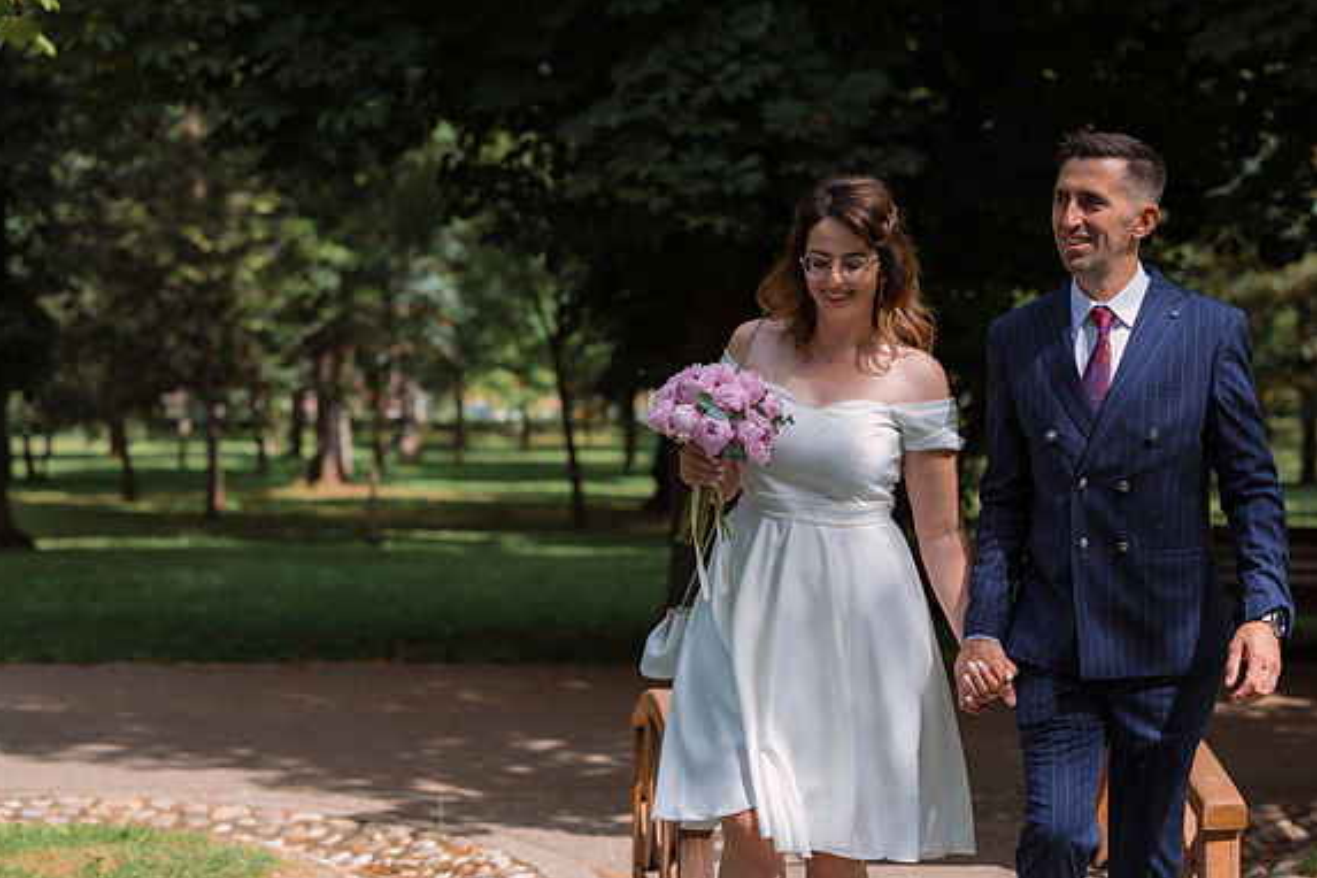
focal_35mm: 86
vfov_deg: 15.9
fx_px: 3146
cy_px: 439
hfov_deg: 23.6
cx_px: 653
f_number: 3.5
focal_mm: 85
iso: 400
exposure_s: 1/800
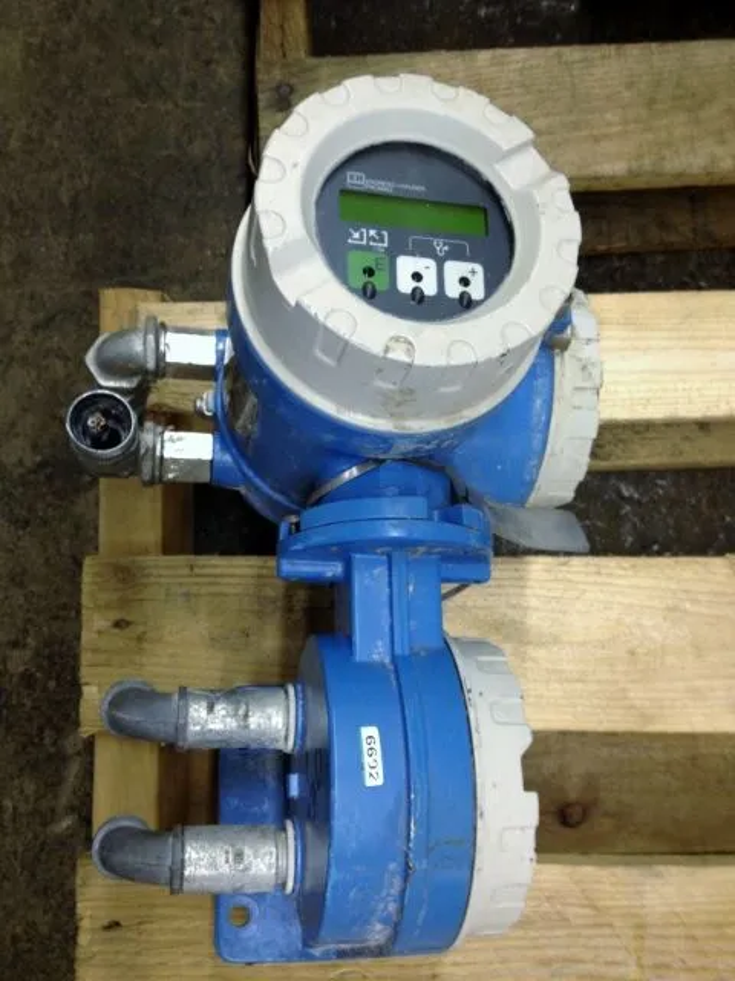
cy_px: 490
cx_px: 368
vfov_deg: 52.6
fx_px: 991
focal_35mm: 35
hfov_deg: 40.7
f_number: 2.4
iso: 125
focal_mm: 4.28
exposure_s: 1/20
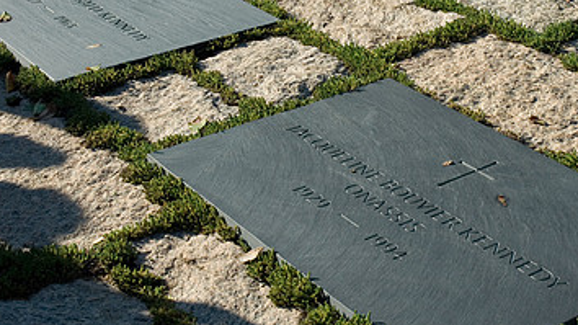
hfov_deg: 26.3
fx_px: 1224
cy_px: 65
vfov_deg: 15.0
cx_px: 410
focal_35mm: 80
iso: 100
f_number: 9
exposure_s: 1/100
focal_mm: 31
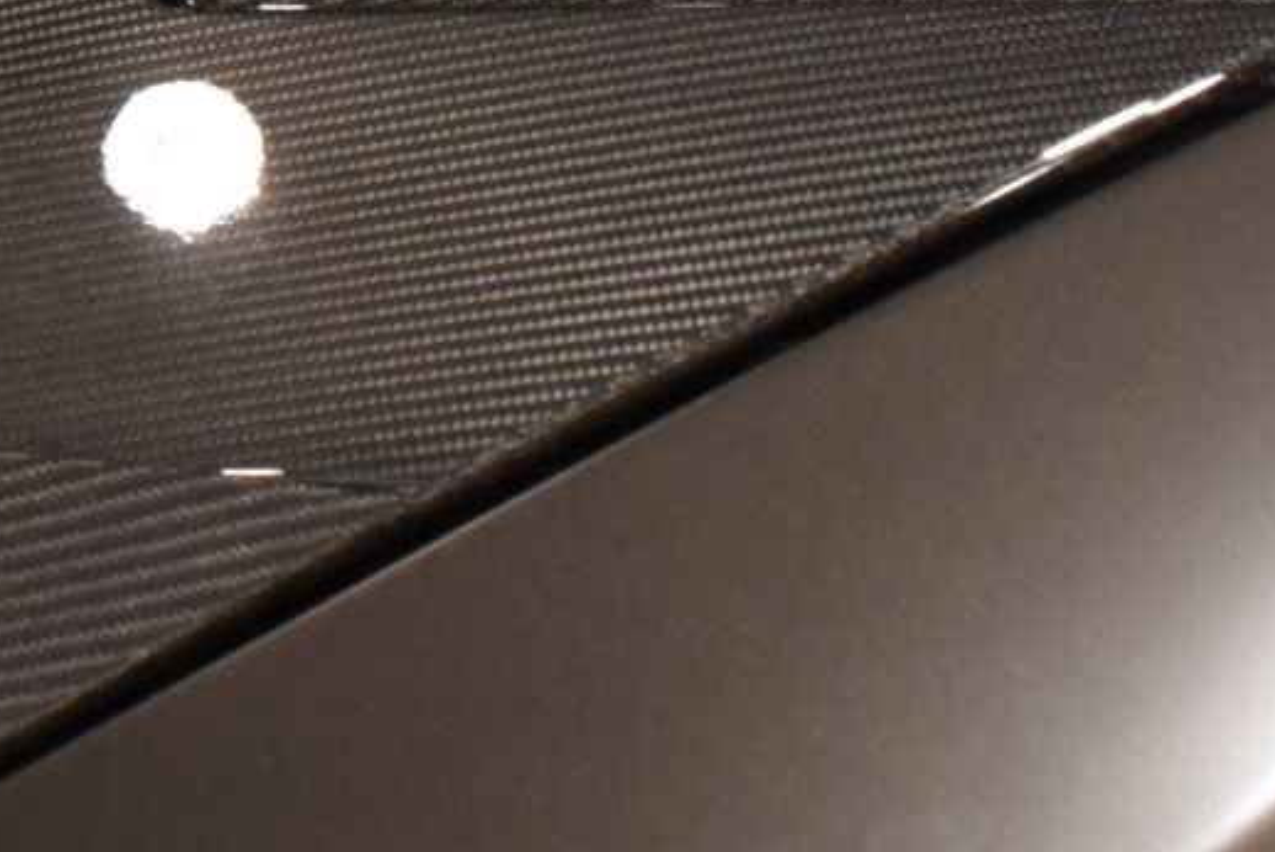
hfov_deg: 11.4
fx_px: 5776
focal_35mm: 163
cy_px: 356
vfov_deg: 8.4
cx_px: -1221
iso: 1400
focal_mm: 22
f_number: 8
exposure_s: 1/30
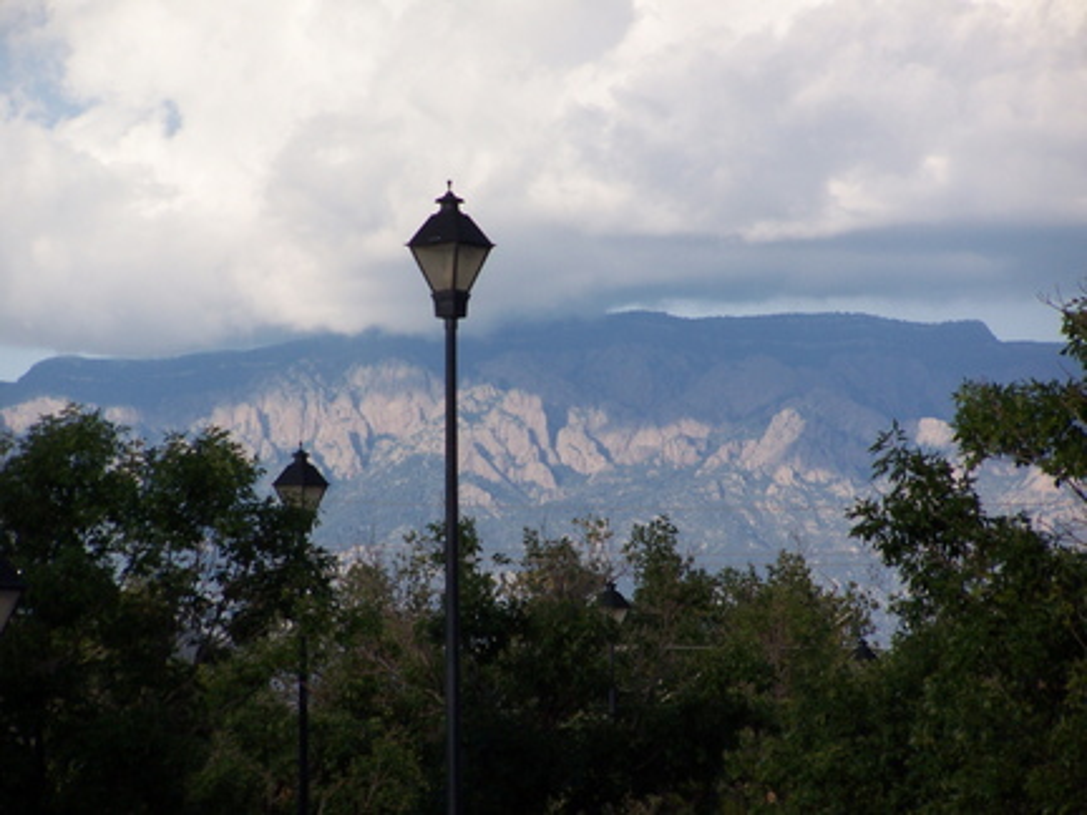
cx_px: 544
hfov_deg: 7.4
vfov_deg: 5.5
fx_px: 8416
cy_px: 408
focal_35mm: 268
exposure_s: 1/1000
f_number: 3.6
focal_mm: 44.4
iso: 80
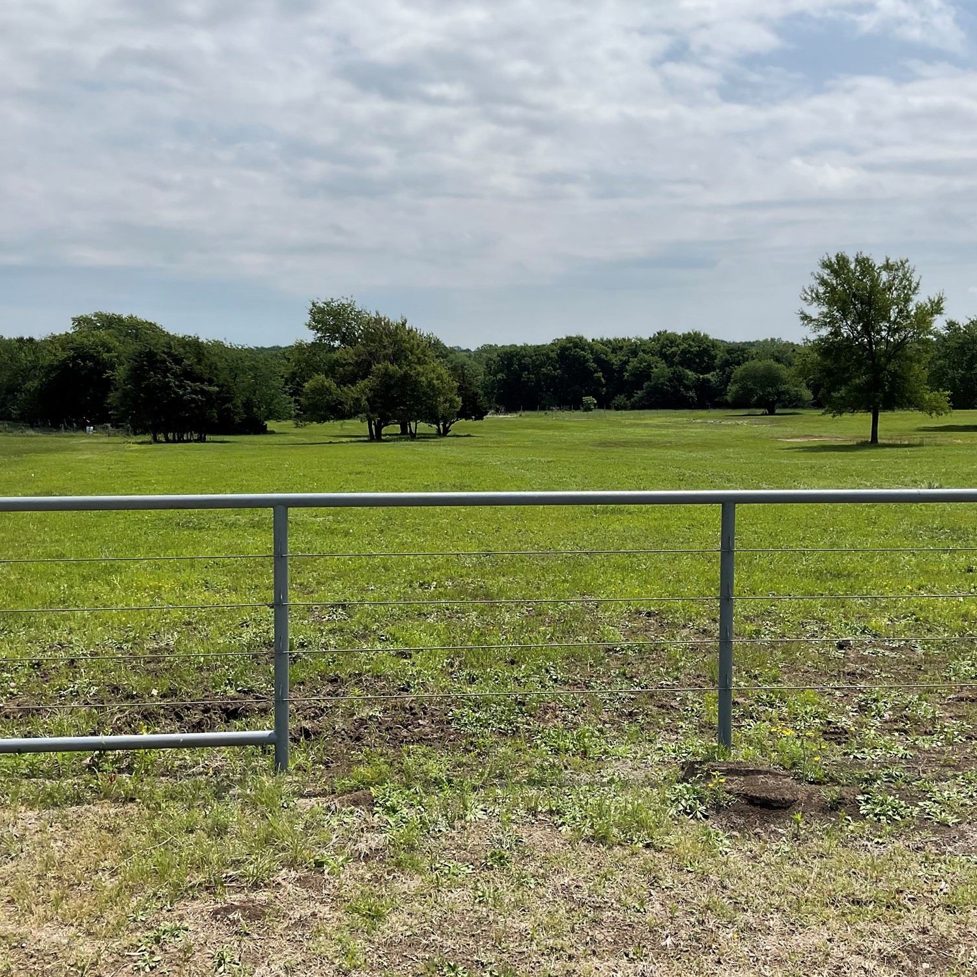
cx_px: 535
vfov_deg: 47.2
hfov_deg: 47.2
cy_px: 481
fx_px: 1118
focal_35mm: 35
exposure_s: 1/3788
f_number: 1.8
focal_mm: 3
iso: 16
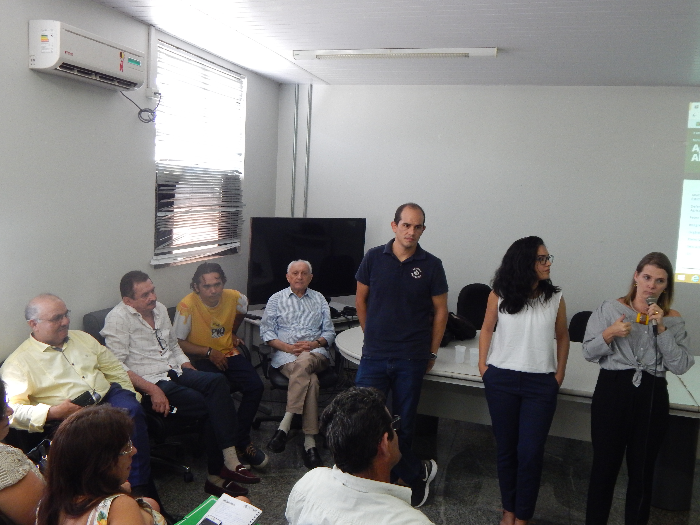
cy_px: 262
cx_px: 350
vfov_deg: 45.4
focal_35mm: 31
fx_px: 627
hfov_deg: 58.4
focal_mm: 5.6
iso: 400
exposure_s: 1/50
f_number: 3.2
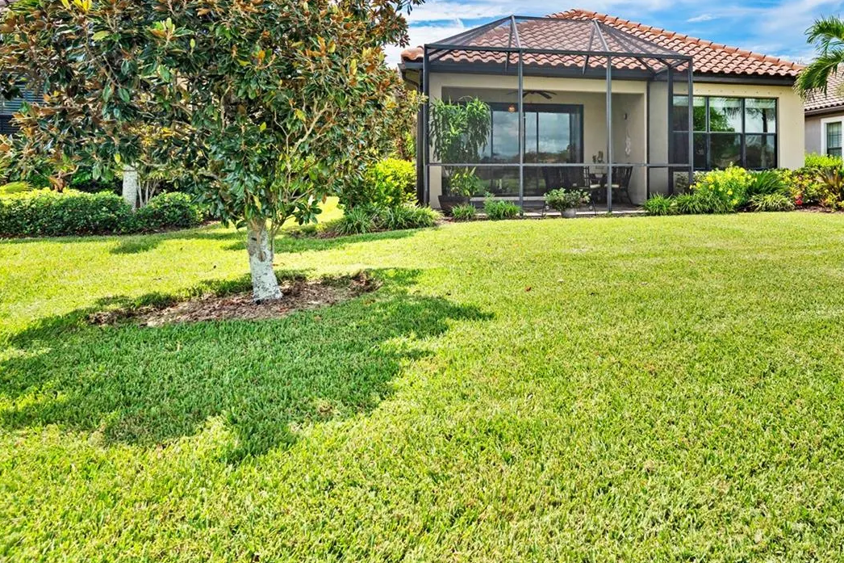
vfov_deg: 48.1
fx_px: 609
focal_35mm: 26
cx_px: 586
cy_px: 158
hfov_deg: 66.8
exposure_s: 1/5
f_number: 5.6
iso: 100
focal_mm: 17
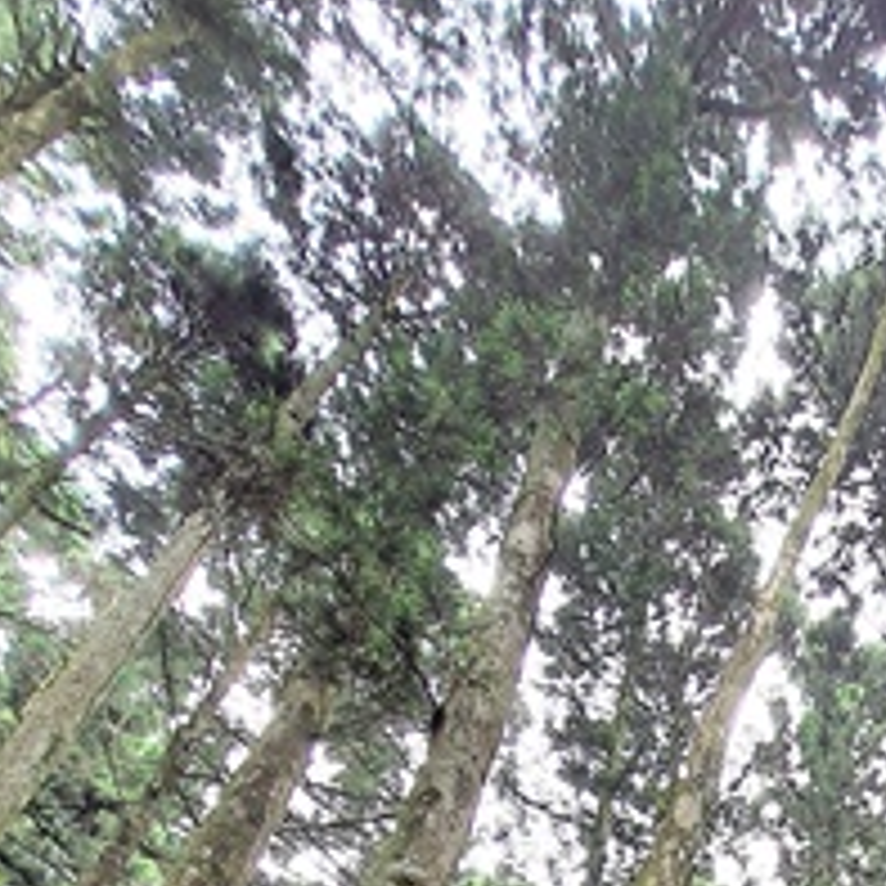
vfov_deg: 29.8
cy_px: 1273
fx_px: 1100
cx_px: 855
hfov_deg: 39.5
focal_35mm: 38
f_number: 2.2
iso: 64
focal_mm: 1.74
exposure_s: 1/60
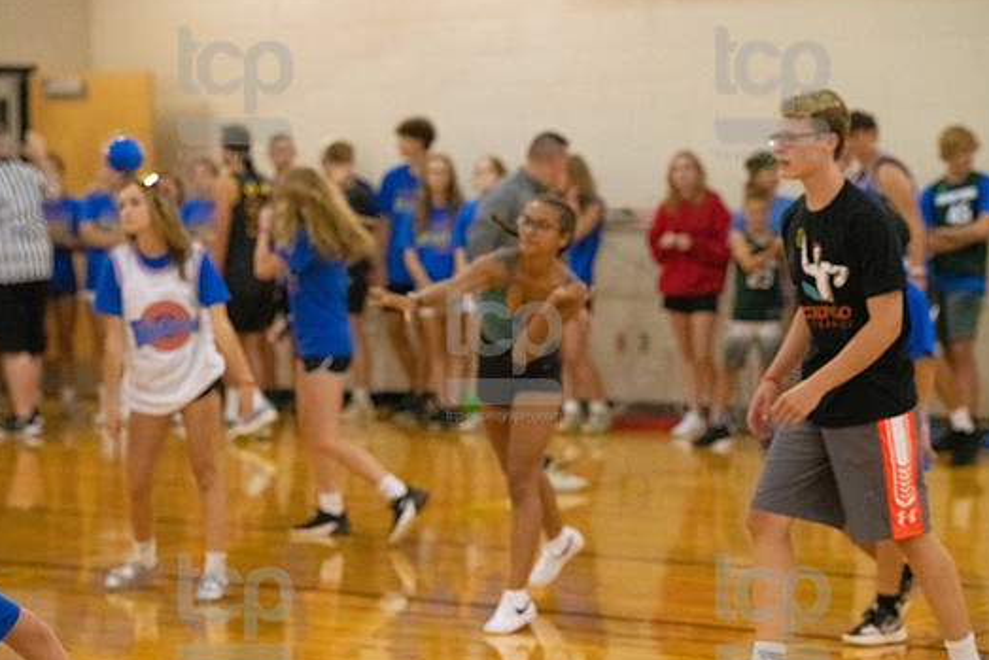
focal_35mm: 133
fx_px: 3655
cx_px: 505
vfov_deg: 10.3
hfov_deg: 15.4
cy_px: 355
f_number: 4
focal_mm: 120
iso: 10000
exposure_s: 1/800
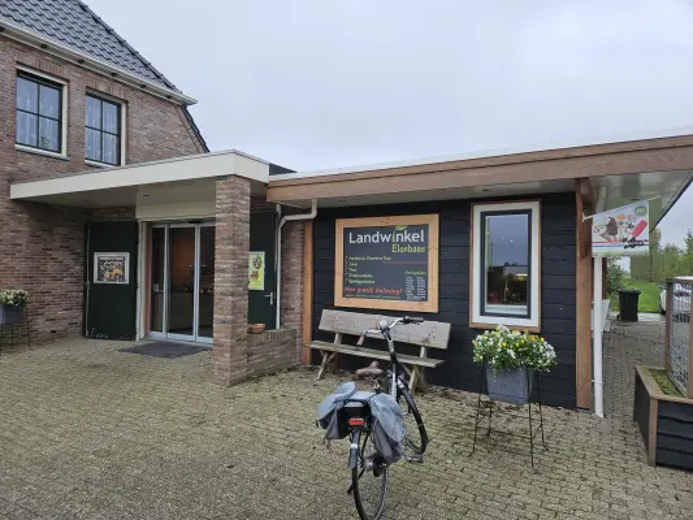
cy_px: 260
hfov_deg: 73.9
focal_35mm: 23
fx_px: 461
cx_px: 346
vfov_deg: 58.9
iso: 32
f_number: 1.8
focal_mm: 5.4
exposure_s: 1/551
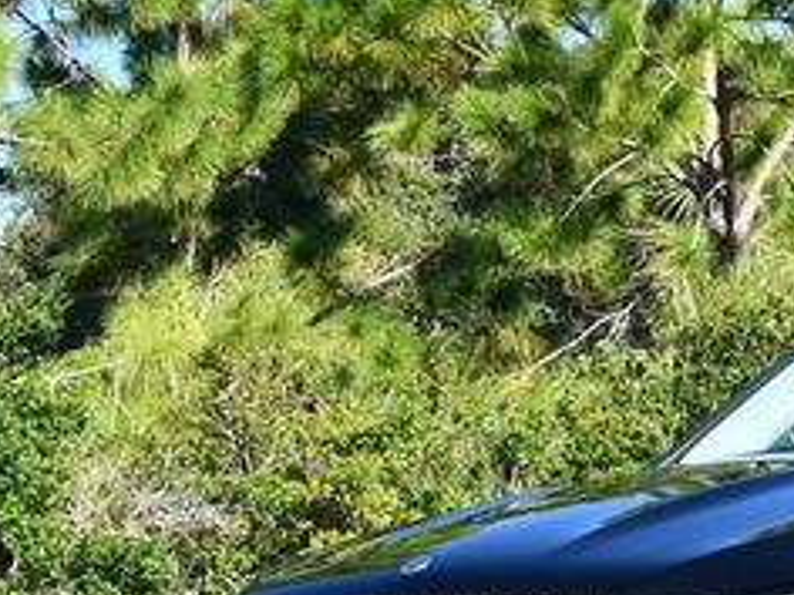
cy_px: 578
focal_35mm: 146
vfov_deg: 10.1
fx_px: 3349
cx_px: 1043
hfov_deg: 13.0
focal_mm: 28
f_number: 7.1
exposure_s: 1/250
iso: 200
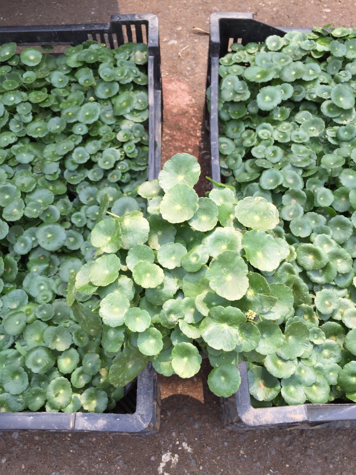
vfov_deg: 61.7
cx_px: 178
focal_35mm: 29
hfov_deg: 48.2
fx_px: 398
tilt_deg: -65.6
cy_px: 238
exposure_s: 1/590
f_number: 2.2
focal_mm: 4.15
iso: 32
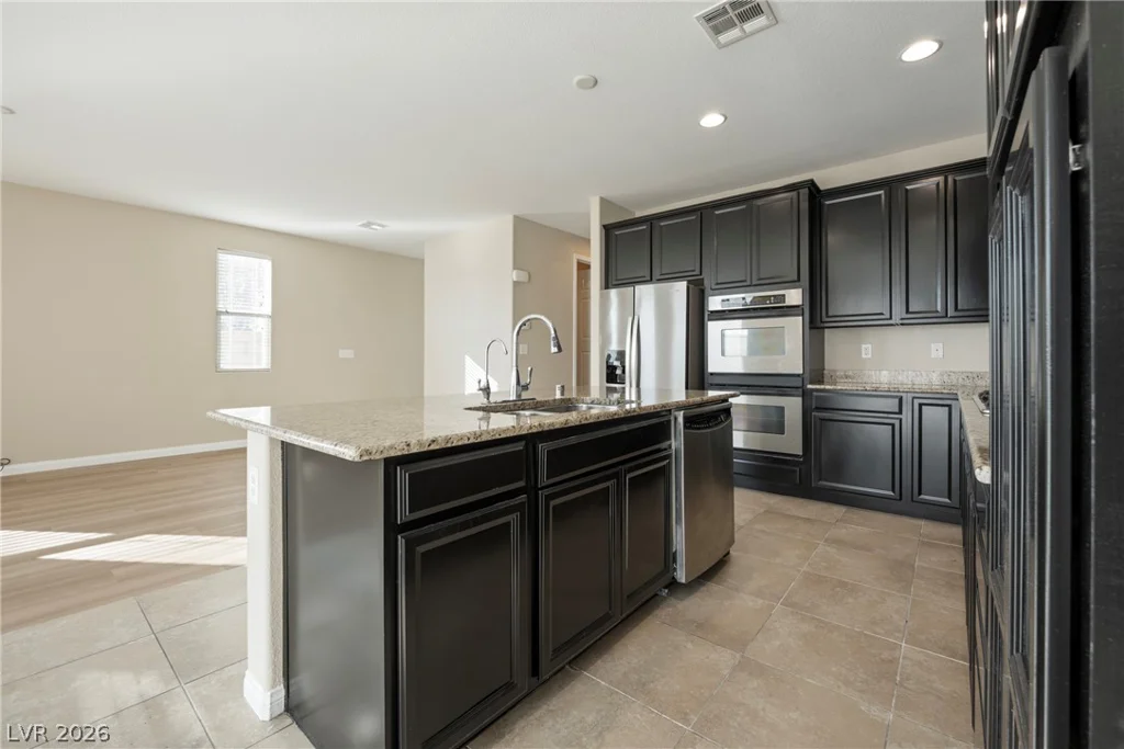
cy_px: 374
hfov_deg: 104.2
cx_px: 562
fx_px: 437
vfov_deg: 81.2
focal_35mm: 14
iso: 100
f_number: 9
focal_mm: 14
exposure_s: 1/2.5
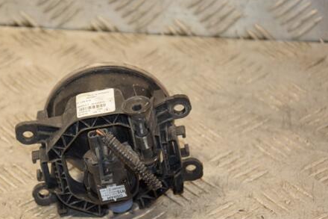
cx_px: 106
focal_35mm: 184
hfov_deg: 11.2
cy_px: 132
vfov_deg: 7.5
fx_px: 1676
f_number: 5.6
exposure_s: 1/160
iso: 800
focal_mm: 90
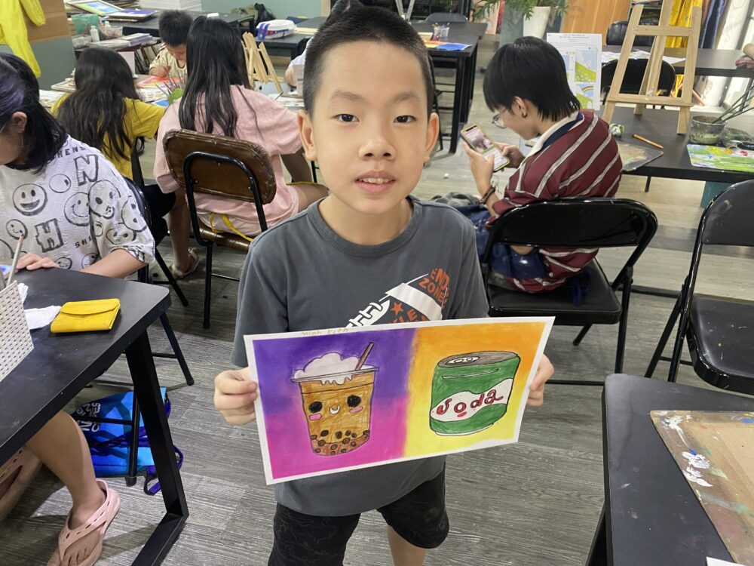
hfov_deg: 67.3
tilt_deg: -30.8
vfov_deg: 53.1
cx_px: 377
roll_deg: -1.6
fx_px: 566
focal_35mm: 26
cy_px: 283
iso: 100
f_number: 1.8
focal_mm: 4.25
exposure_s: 1/50
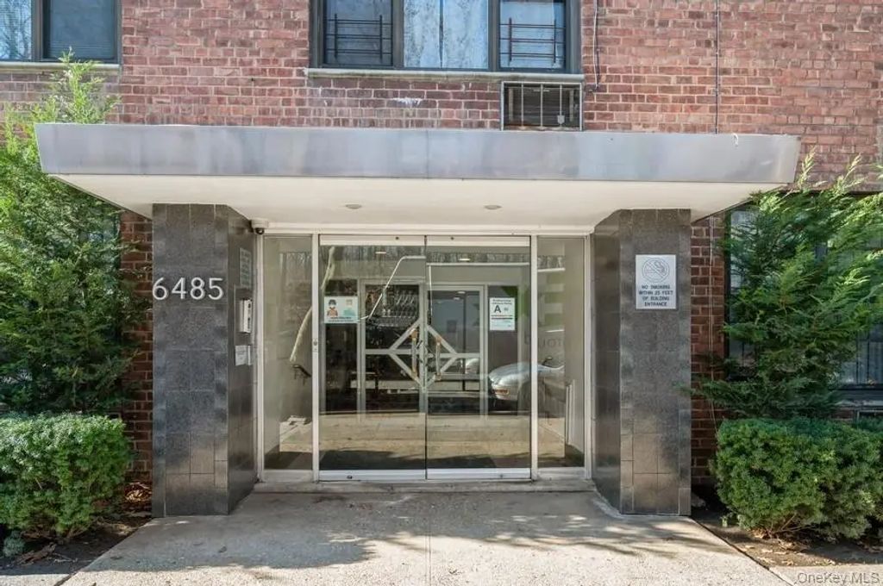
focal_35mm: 23
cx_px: 442
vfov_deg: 55.0
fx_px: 563
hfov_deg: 76.2
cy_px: 293
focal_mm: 23
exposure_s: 1/100
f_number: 5.6
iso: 200
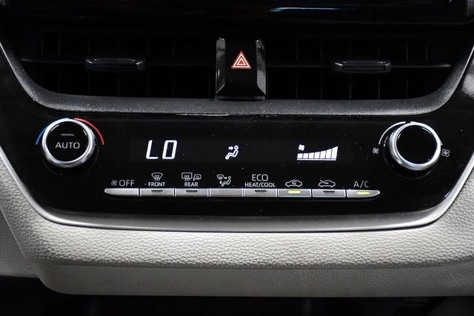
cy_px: 158
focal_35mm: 67
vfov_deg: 20.3
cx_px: 237
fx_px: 882
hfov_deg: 30.1
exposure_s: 1/100
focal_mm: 45
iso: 2500
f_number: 4.5
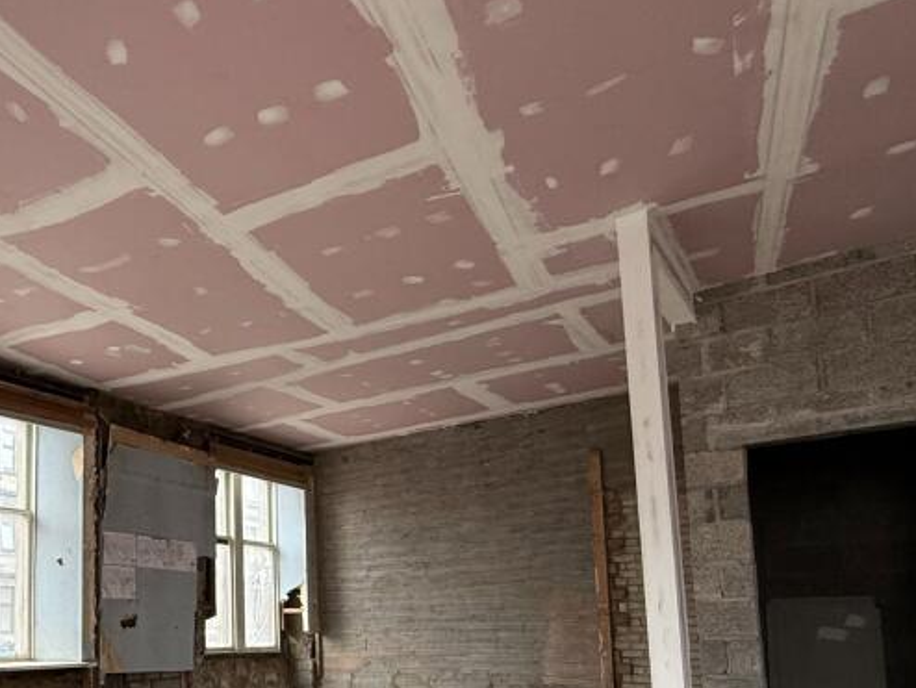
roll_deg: -0.1
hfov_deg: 57.4
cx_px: 193
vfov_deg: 45.7
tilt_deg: +5.2
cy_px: 554
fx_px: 768
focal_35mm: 29
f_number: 2.2
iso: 200
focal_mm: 2.22
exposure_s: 1/99
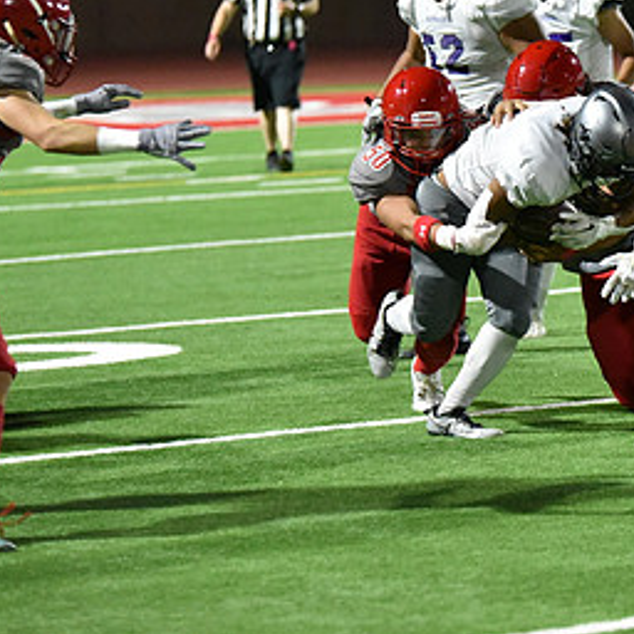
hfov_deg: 7.0
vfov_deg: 7.0
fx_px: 5180
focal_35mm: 250
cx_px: 627
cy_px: 160
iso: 12800
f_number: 2.8
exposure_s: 1/1000
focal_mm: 130
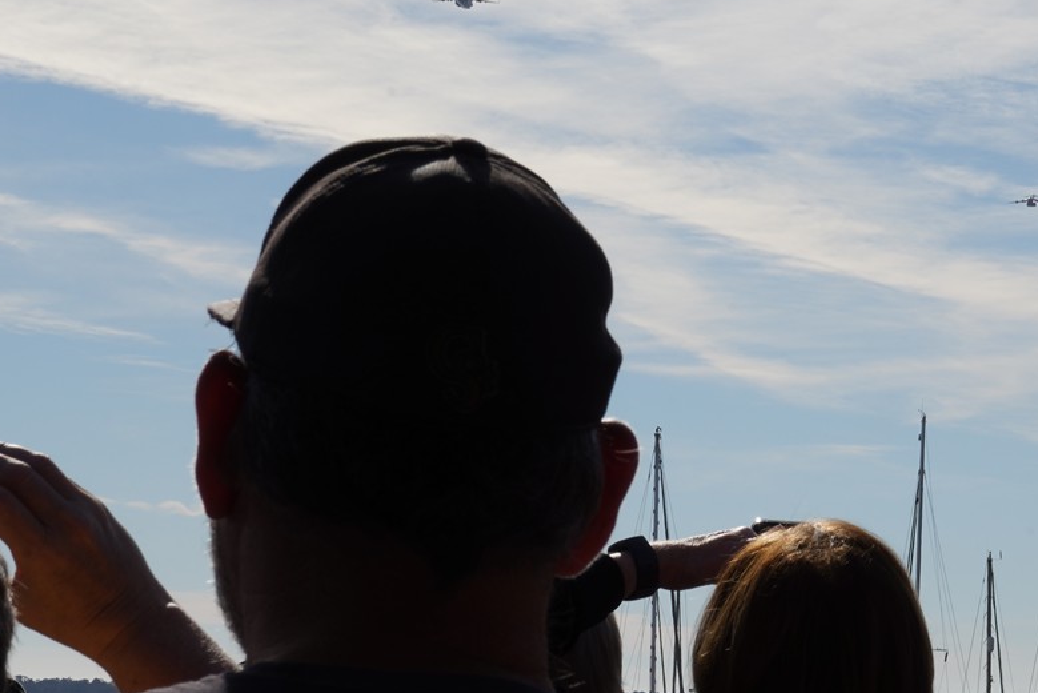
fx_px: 4442
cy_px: 115
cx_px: 778
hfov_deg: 13.3
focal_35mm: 154
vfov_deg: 8.9
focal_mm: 60
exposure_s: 1/100
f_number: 25
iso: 100
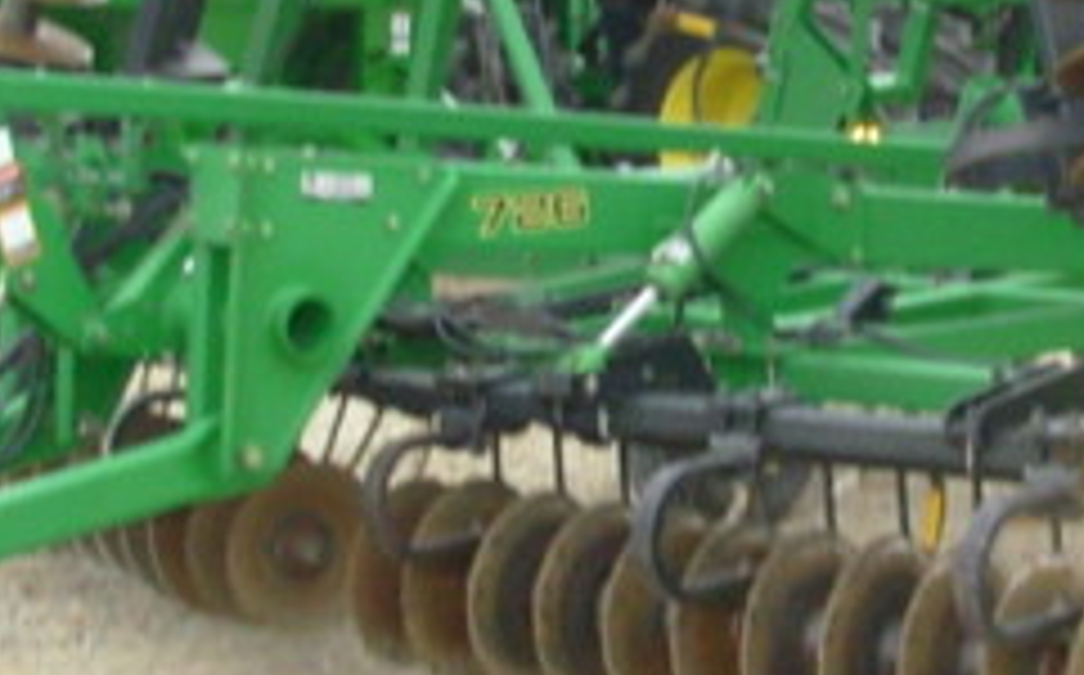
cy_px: 248
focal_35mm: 91
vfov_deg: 14.3
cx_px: 900
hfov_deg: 22.5
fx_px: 2685
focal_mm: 6.3
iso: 200
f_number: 2.9
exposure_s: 1/128
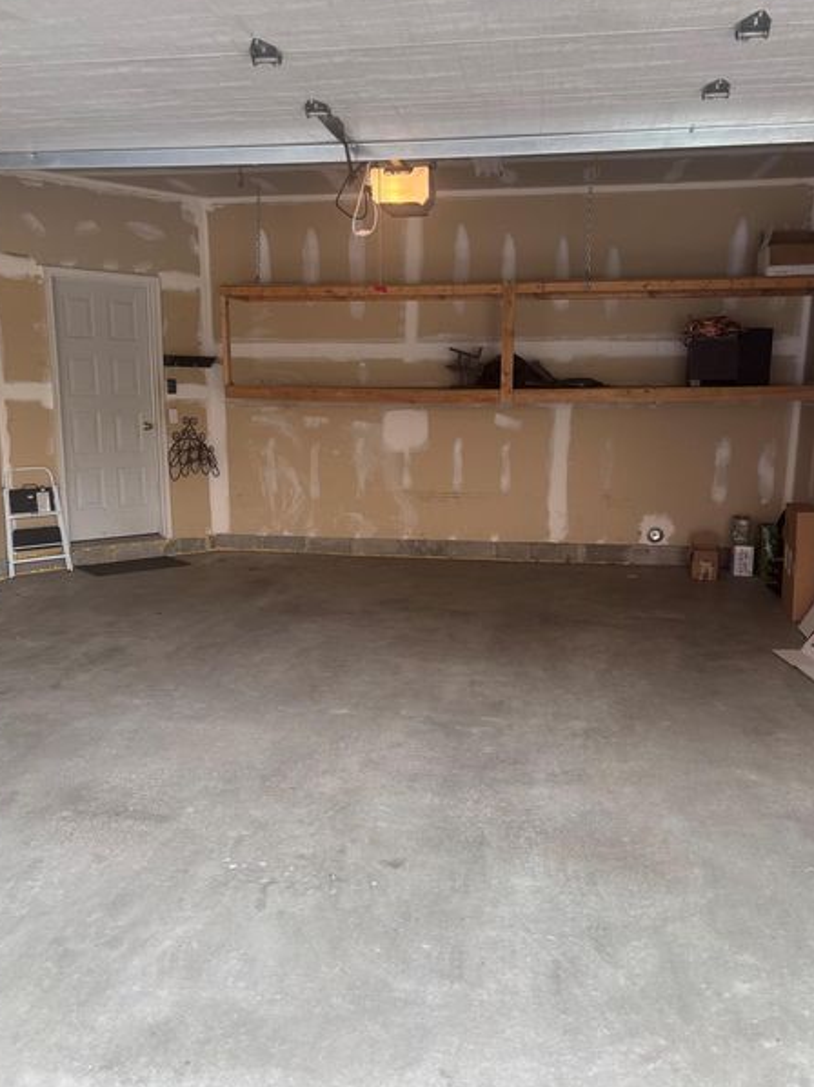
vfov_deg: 61.6
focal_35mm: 29
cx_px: 398
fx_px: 910
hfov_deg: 48.2
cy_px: 579
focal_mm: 5.96
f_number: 1.6
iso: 40
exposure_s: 1/120
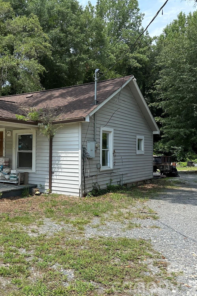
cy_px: 151
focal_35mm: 34
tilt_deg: -1.7
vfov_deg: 55.8
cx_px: 29
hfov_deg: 37.0
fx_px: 279
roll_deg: +0.0
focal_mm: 6.86
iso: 80
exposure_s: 1/3155
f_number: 1.78
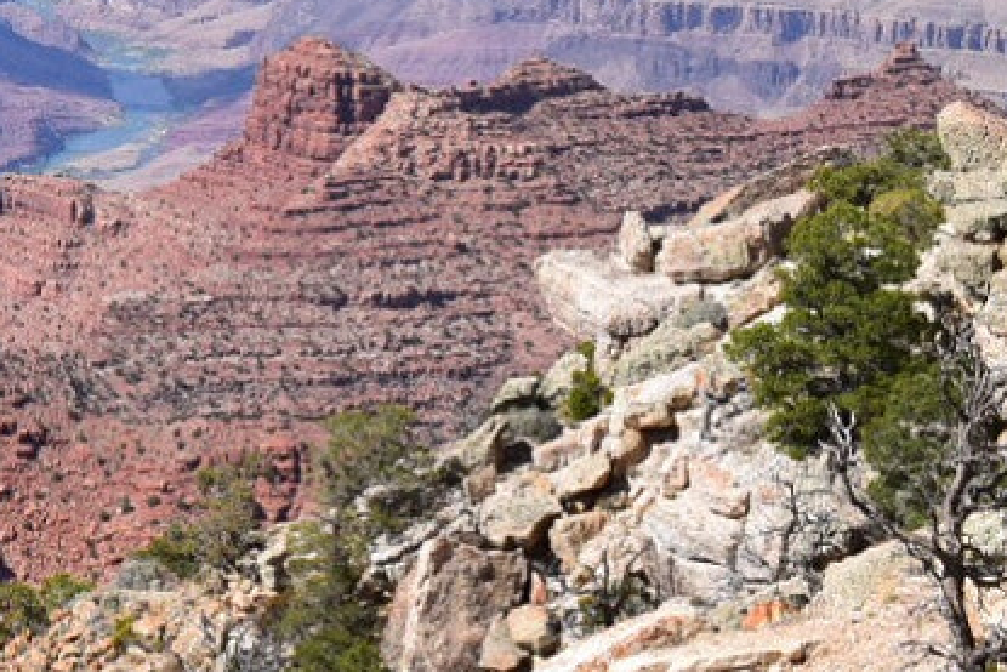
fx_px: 4533
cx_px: -747
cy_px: -295
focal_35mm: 162
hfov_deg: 11.8
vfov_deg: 8.3
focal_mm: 28
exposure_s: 1/500
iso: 250
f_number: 11
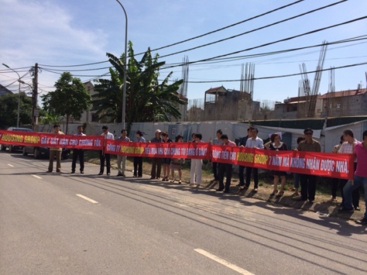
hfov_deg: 60.0
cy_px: 138
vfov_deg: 46.8
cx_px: 184
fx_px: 318
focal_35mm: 30
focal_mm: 4.12
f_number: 2.2
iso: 40
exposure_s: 1/3731
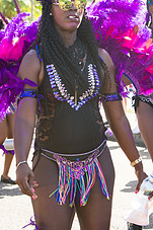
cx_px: 64
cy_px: 132
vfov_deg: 14.8
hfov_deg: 9.9
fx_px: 887
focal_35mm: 139
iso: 100
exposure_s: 1/200
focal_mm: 70
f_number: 6.3
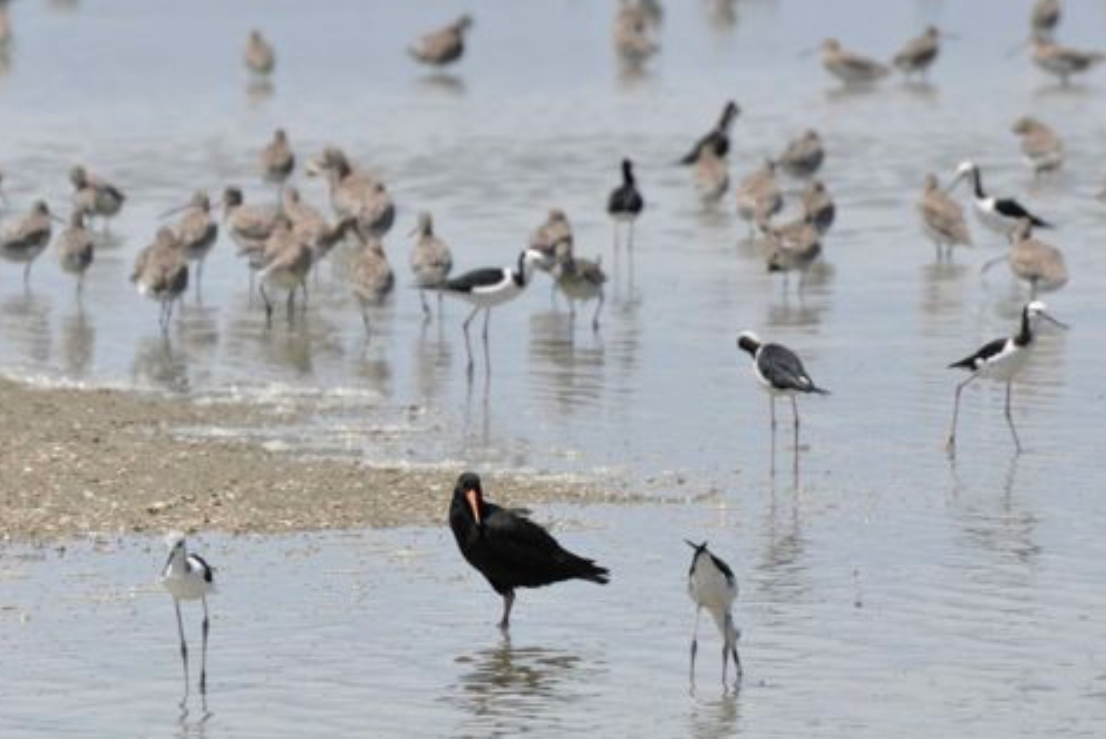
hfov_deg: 3.4
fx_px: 18844
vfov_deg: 2.2
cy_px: 466
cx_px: 360
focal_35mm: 613
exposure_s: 1/4000
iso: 800
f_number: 8
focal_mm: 300
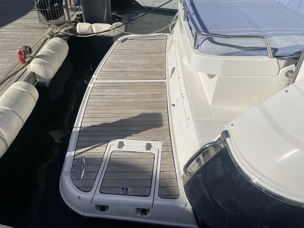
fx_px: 228
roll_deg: +0.9
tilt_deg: -36.9
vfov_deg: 53.1
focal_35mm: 26
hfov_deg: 67.3
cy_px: 114
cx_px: 152
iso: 32
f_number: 1.6
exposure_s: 1/9804
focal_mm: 4.2
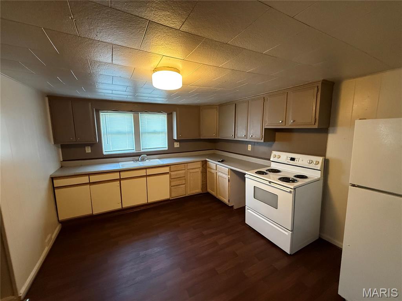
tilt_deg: -7.6
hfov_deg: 102.1
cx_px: 201
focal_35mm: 14
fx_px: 163
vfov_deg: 85.7
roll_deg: +0.0
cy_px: 150
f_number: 2.2
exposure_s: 1/60
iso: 800
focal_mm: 2.22
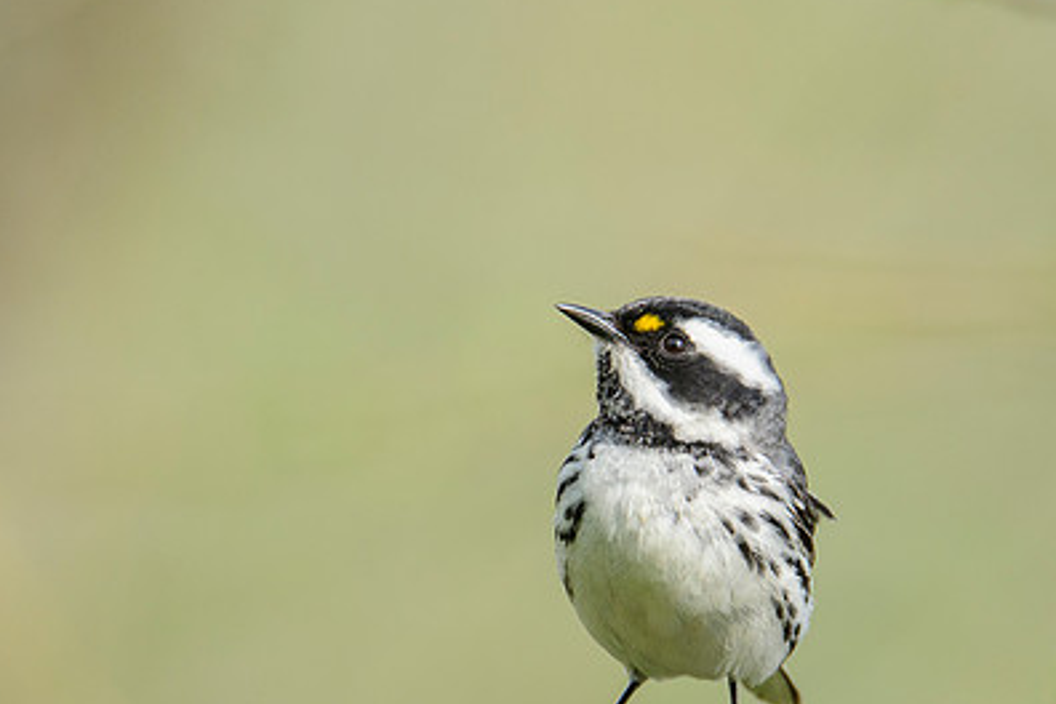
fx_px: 46284
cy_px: 364
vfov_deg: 0.9
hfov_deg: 1.3
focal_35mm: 1578
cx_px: 601
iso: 400
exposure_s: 1/400
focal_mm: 600
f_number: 8
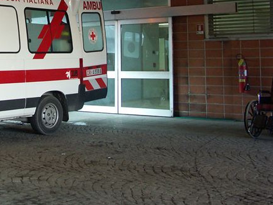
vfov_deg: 22.5
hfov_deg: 29.0
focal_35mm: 64
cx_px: 26
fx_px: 504
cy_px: 28
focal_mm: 9.01
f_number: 2.8
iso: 200
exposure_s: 1/30
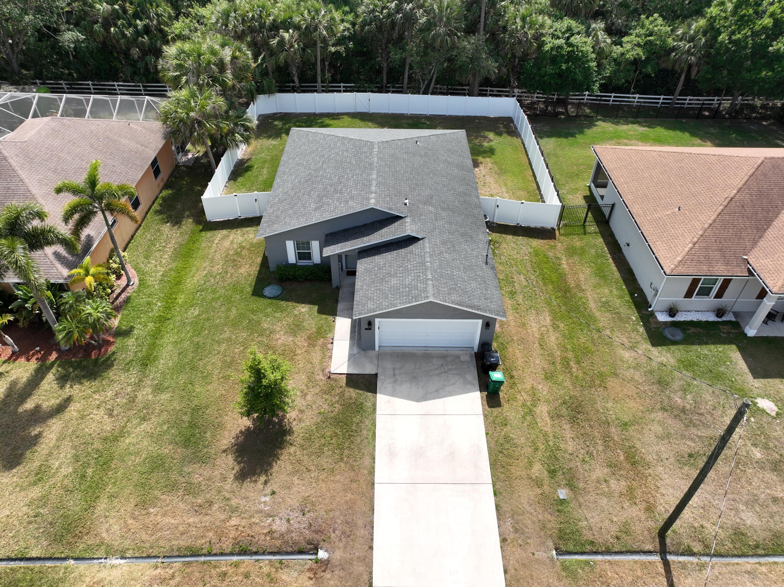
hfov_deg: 71.6
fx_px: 543
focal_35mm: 24
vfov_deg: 56.8
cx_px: 392
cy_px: 294
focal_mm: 12.29
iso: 150
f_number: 2.8
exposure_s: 1/2000
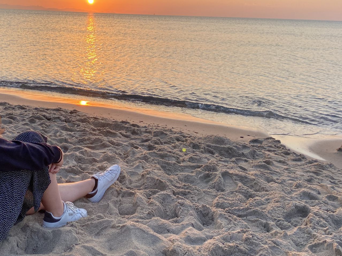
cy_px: 76
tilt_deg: -8.9
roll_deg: -2.2
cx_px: 137
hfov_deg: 47.6
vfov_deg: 36.3
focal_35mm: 39
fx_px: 385
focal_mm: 4.25
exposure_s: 1/793
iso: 32
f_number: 1.8
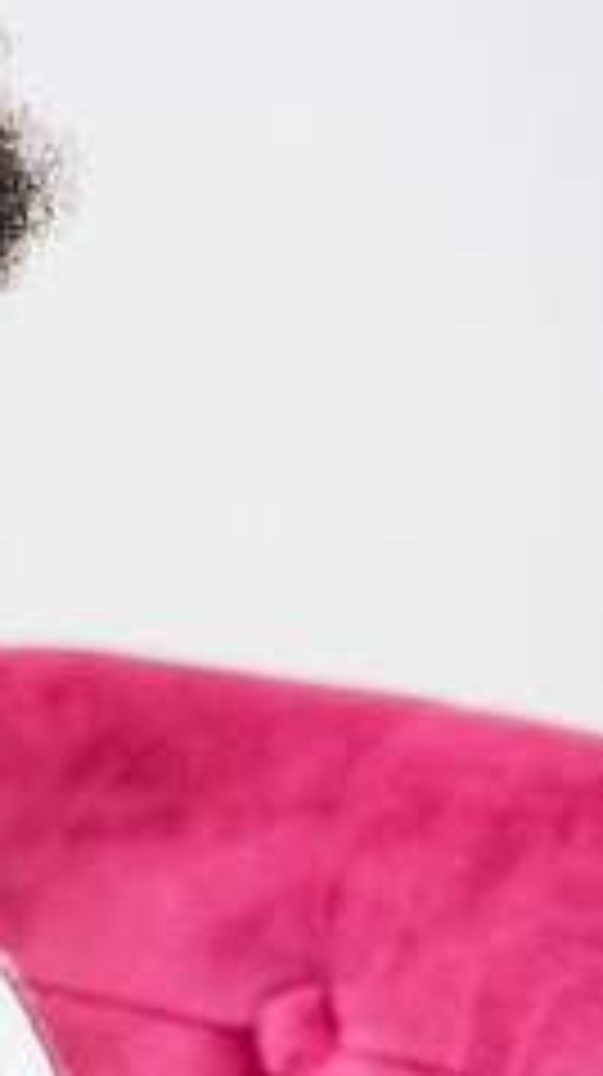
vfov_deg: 17.5
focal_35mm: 122
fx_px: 3476
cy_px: 835
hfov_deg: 9.4
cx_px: -544
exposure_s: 1/200
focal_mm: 48
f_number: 4
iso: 1600
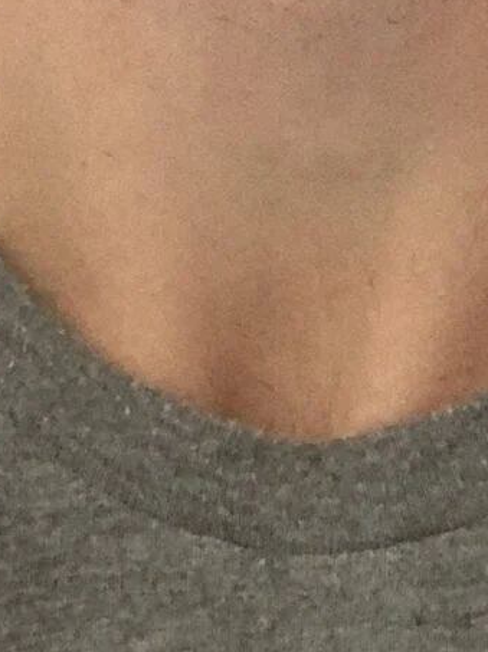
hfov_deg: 8.2
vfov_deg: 9.8
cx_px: 212
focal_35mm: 181
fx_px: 3407
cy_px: -868
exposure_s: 1/60
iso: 250
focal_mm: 2.87
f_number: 2.2
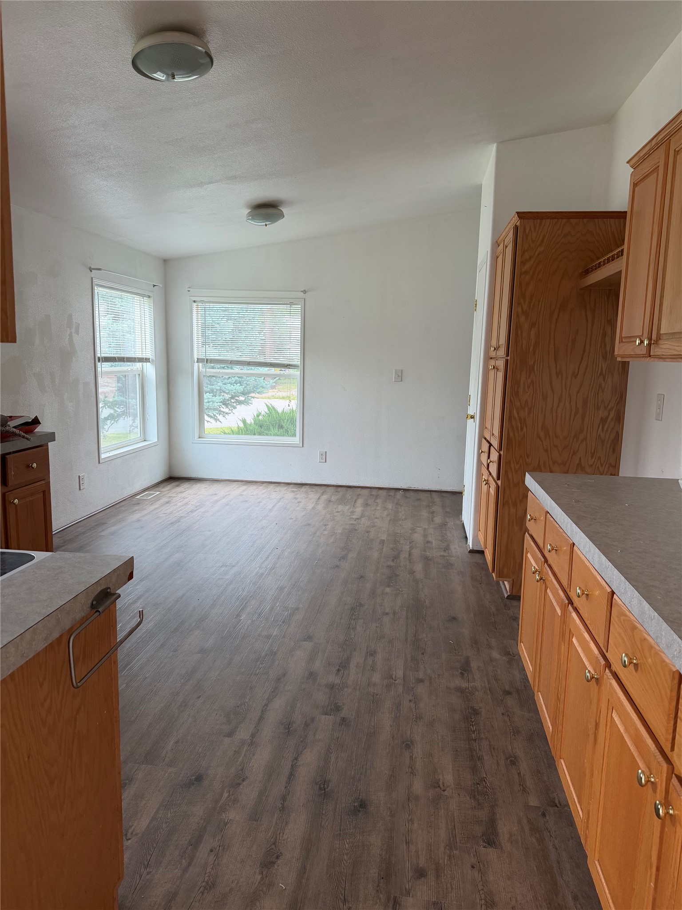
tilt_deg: -7.2
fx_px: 630
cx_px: 341
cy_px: 455
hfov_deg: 56.8
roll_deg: -1.6
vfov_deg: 71.6
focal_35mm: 24
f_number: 1.78
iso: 200
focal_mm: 6.76
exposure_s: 1/121
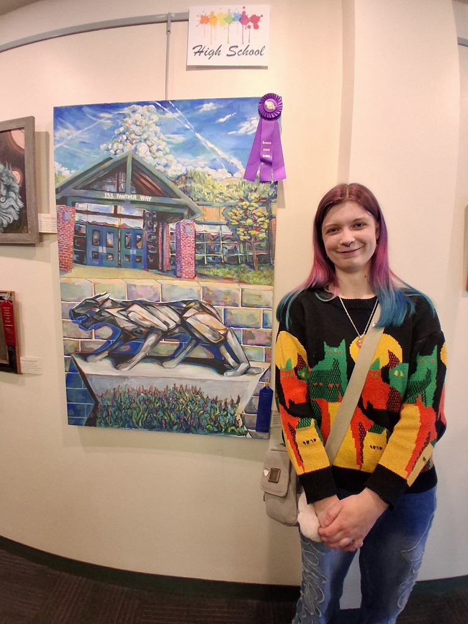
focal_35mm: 17
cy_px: 312
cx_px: 234
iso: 320
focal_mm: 1.4
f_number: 2.2
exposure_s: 1/40
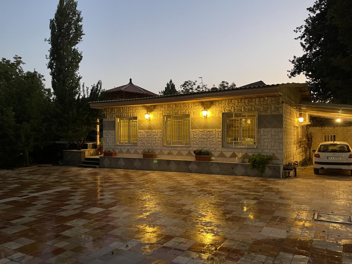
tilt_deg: +0.3
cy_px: 132
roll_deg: +0.7
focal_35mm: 25
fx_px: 254
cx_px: 176
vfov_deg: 54.9
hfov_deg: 69.4
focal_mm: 5.1
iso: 500
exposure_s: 1/33
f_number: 1.6
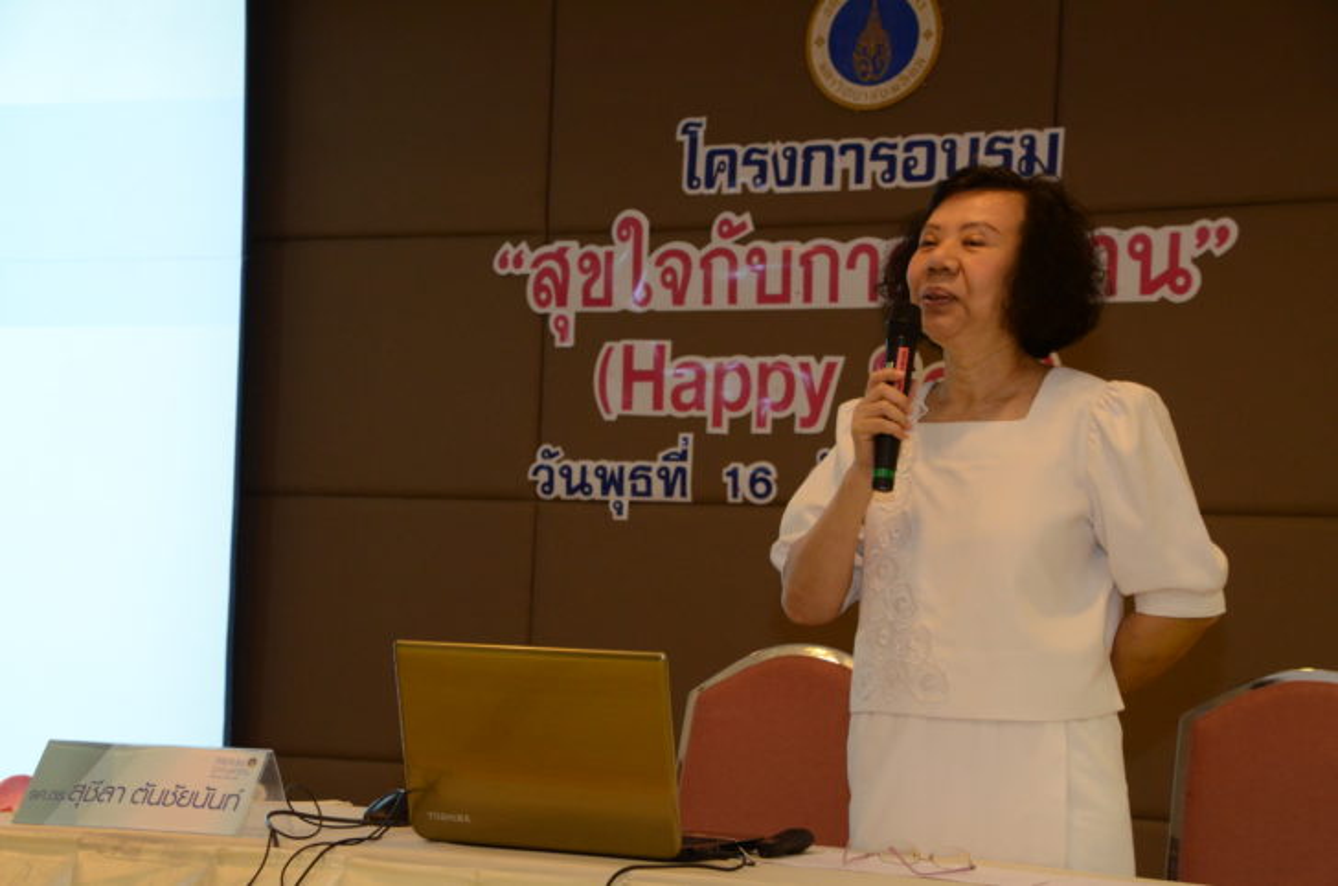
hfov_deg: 30.6
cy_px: 443
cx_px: 669
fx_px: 2448
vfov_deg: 20.5
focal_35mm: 66
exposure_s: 1/60
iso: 1600
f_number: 5.6
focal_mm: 44
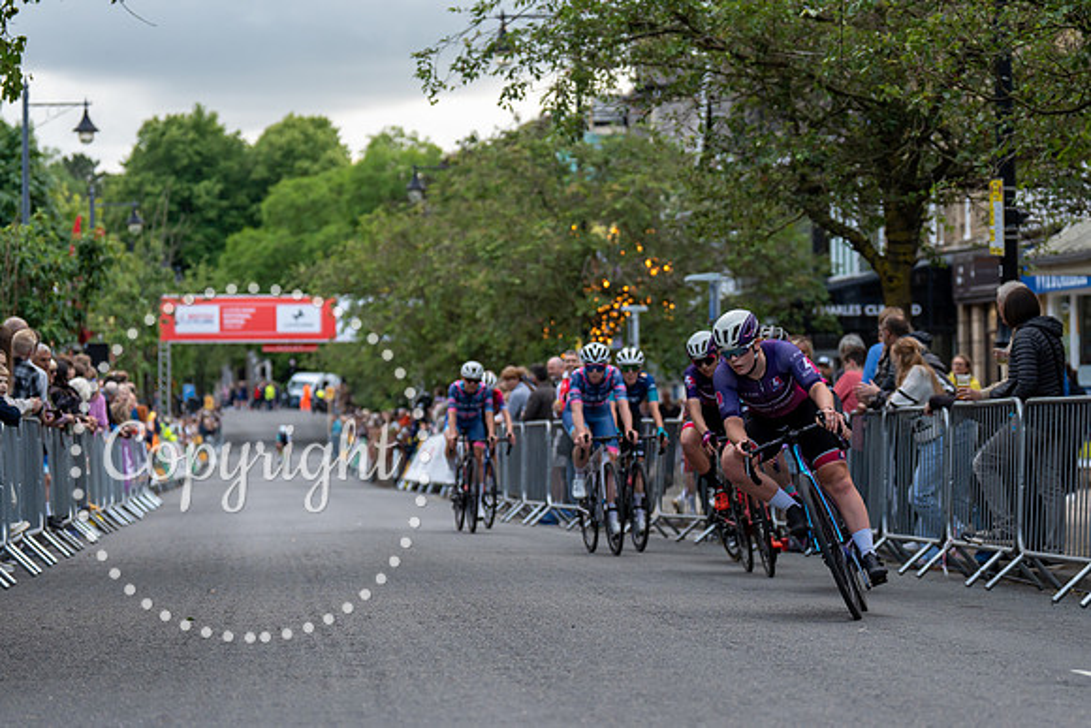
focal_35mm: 119
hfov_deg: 17.1
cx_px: 692
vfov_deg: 11.5
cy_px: 369
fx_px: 3612
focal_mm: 86
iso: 640
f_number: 2.8
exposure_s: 1/800
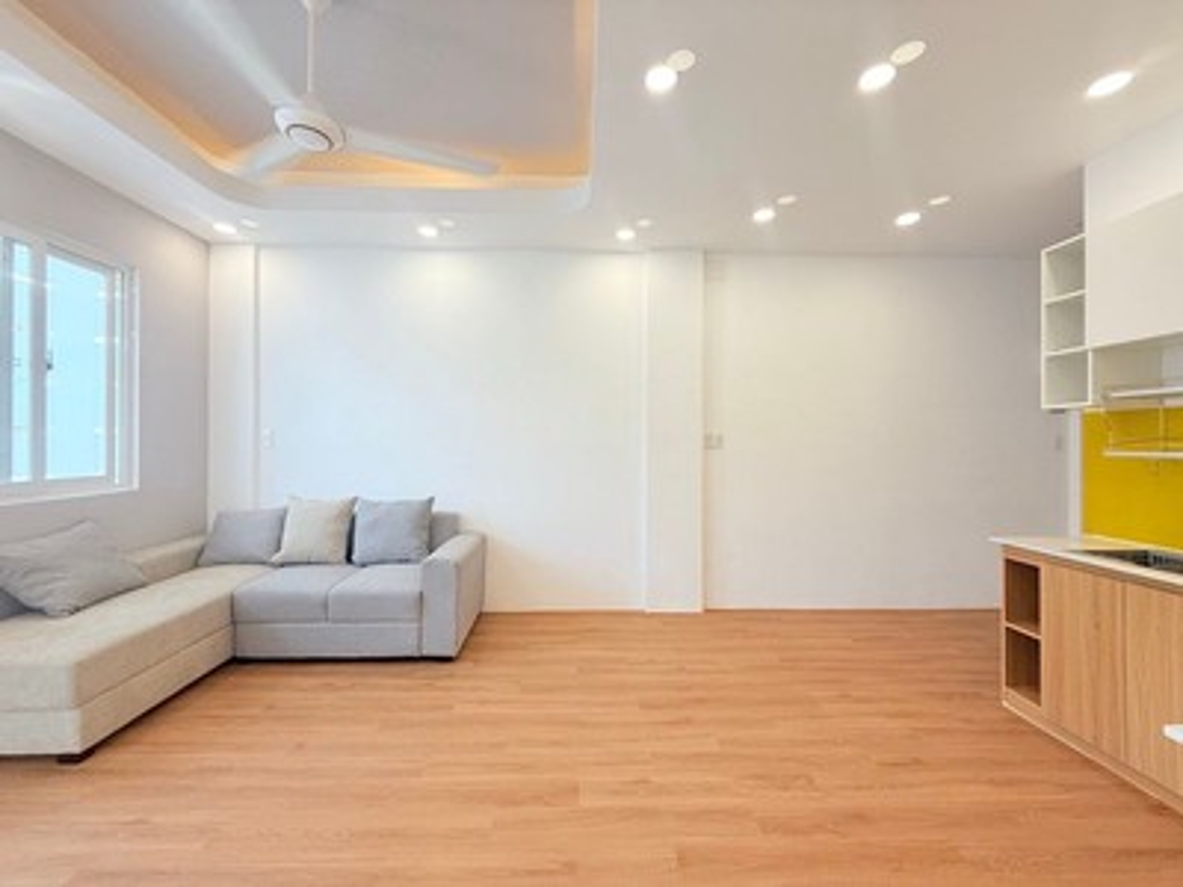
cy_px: 444
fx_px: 478
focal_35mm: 14
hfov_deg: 102.1
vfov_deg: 85.7
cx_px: 592
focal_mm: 2.22
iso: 50
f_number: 2.2
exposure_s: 1/100
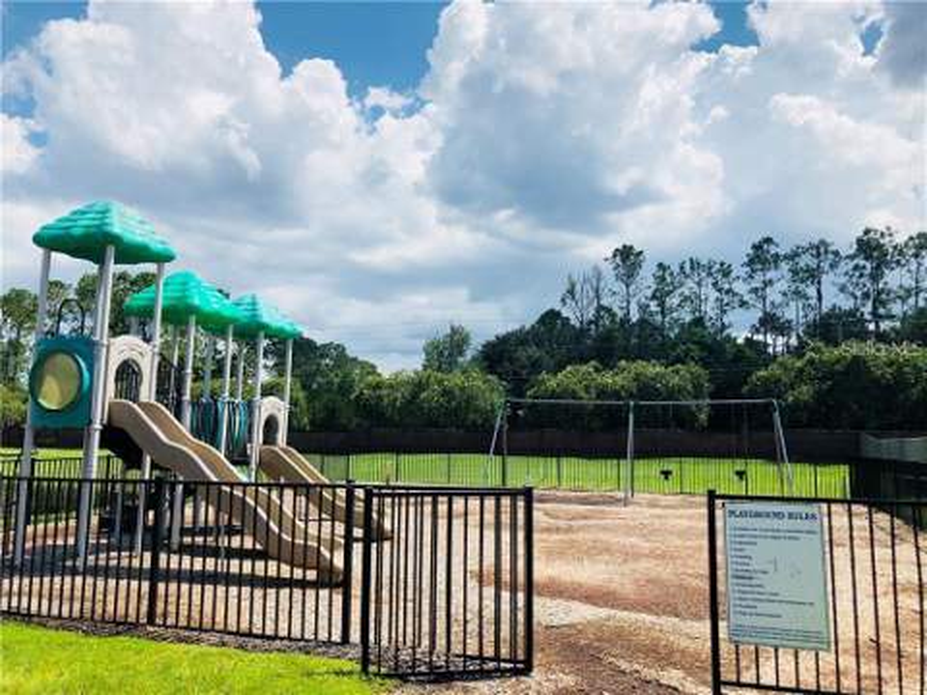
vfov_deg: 49.7
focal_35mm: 28
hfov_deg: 63.4
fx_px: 750
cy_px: 348
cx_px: 464
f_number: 1.8
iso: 20
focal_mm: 3.99
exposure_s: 1/3003
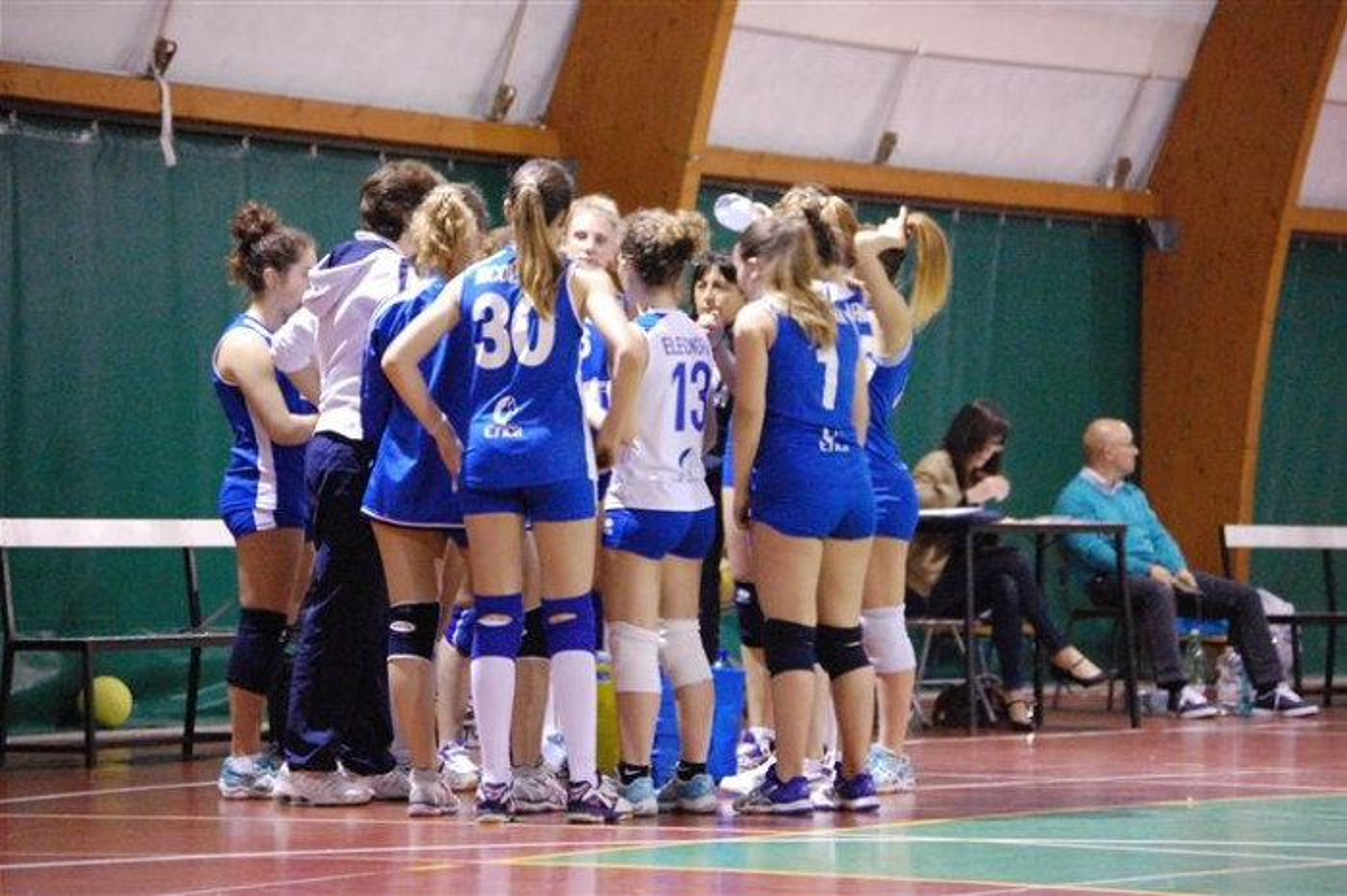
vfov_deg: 9.6
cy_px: 448
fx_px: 5329
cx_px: 674
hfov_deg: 14.4
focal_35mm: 142
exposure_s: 1/20
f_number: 4.8
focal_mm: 95
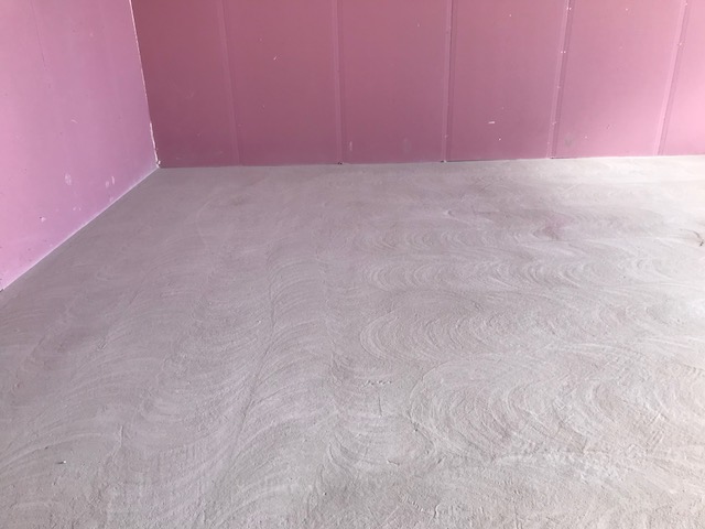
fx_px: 570
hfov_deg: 63.4
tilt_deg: -23.8
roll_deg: +1.5
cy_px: 264
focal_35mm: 28
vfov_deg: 49.7
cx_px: 352
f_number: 1.8
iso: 20
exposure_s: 1/106
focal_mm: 3.99
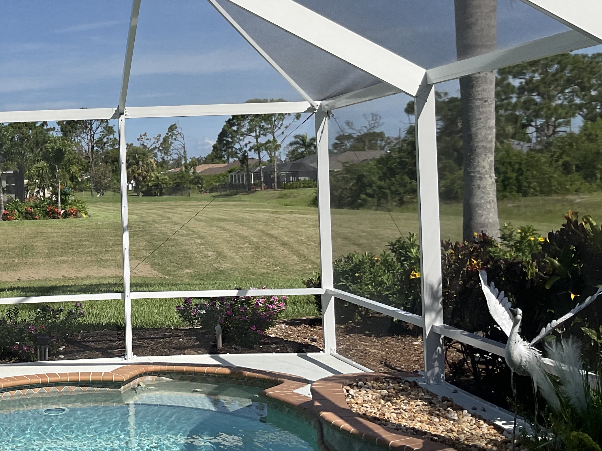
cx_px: 35
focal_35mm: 56
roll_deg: +0.1
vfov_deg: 26.0
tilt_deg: -1.7
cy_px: 178
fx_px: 974
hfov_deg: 32.3
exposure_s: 1/1786
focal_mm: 3
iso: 16
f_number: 1.8
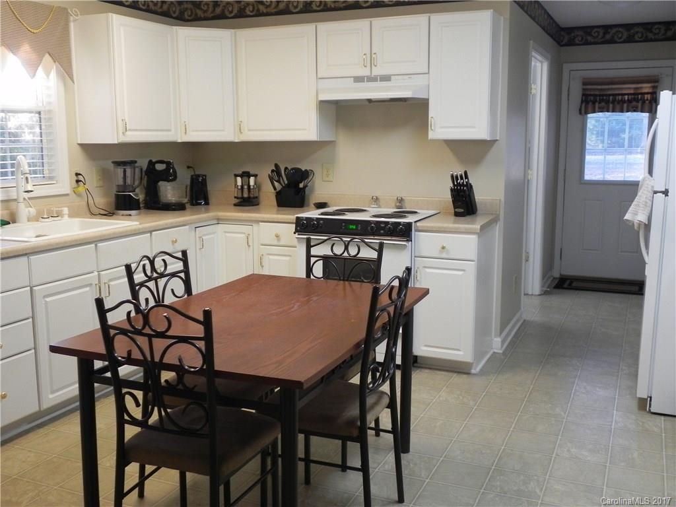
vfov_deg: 38.7
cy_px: 254
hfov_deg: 50.1
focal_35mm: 37
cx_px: 338
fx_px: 723
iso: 281
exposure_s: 1/30
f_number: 3.2
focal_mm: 6.6
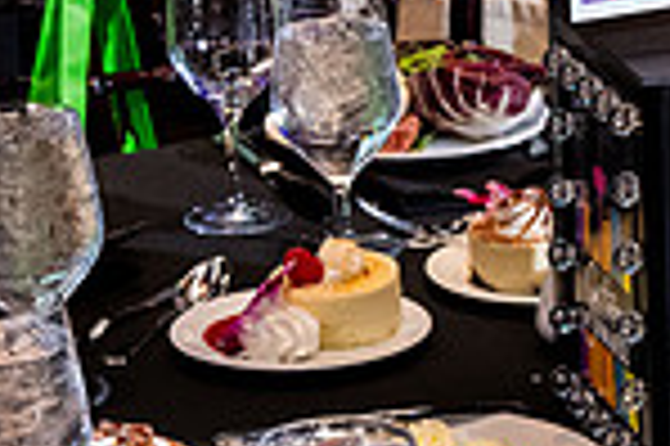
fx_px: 3328
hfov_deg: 11.3
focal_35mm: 179
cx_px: 724
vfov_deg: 7.6
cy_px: 336
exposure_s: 1/30
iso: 4000
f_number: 8
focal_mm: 46
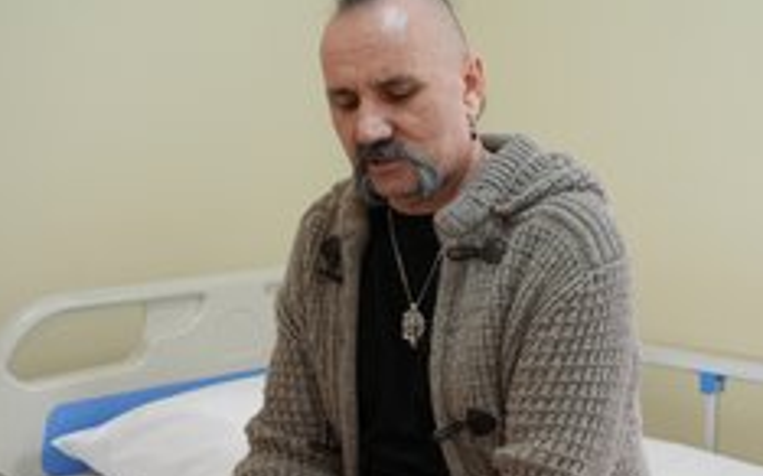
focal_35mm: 82
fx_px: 1704
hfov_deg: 25.0
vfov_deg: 15.8
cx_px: 538
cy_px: 357
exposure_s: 1/160
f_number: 4
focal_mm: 47
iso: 640
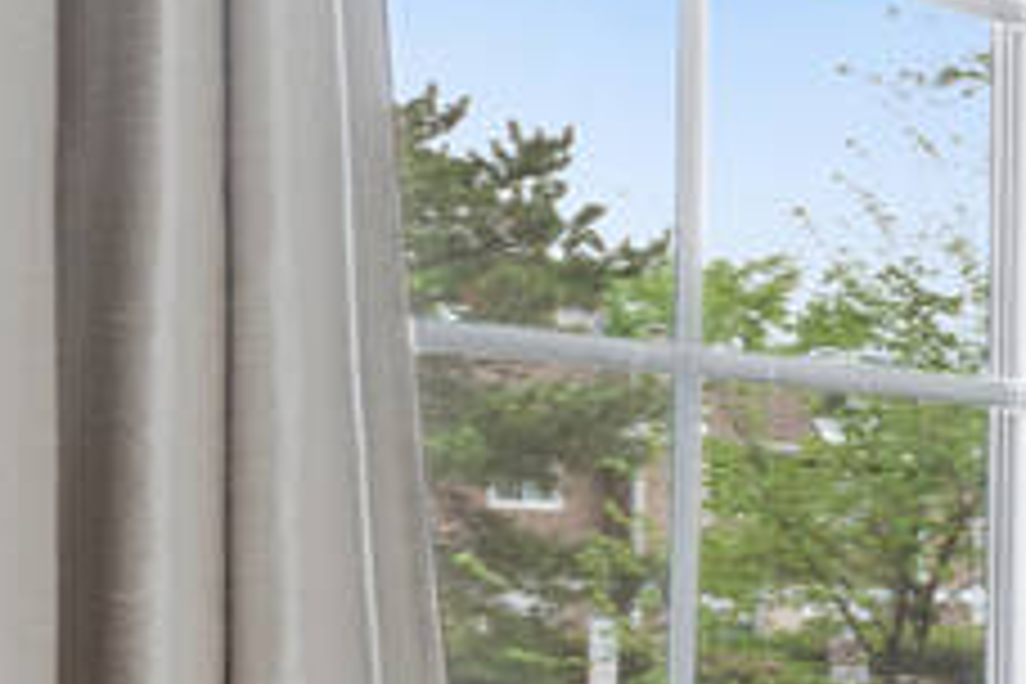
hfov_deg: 9.8
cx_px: 3406
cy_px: 644
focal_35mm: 135
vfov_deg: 10.1
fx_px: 3847
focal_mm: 19
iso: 400
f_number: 8
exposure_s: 1/8
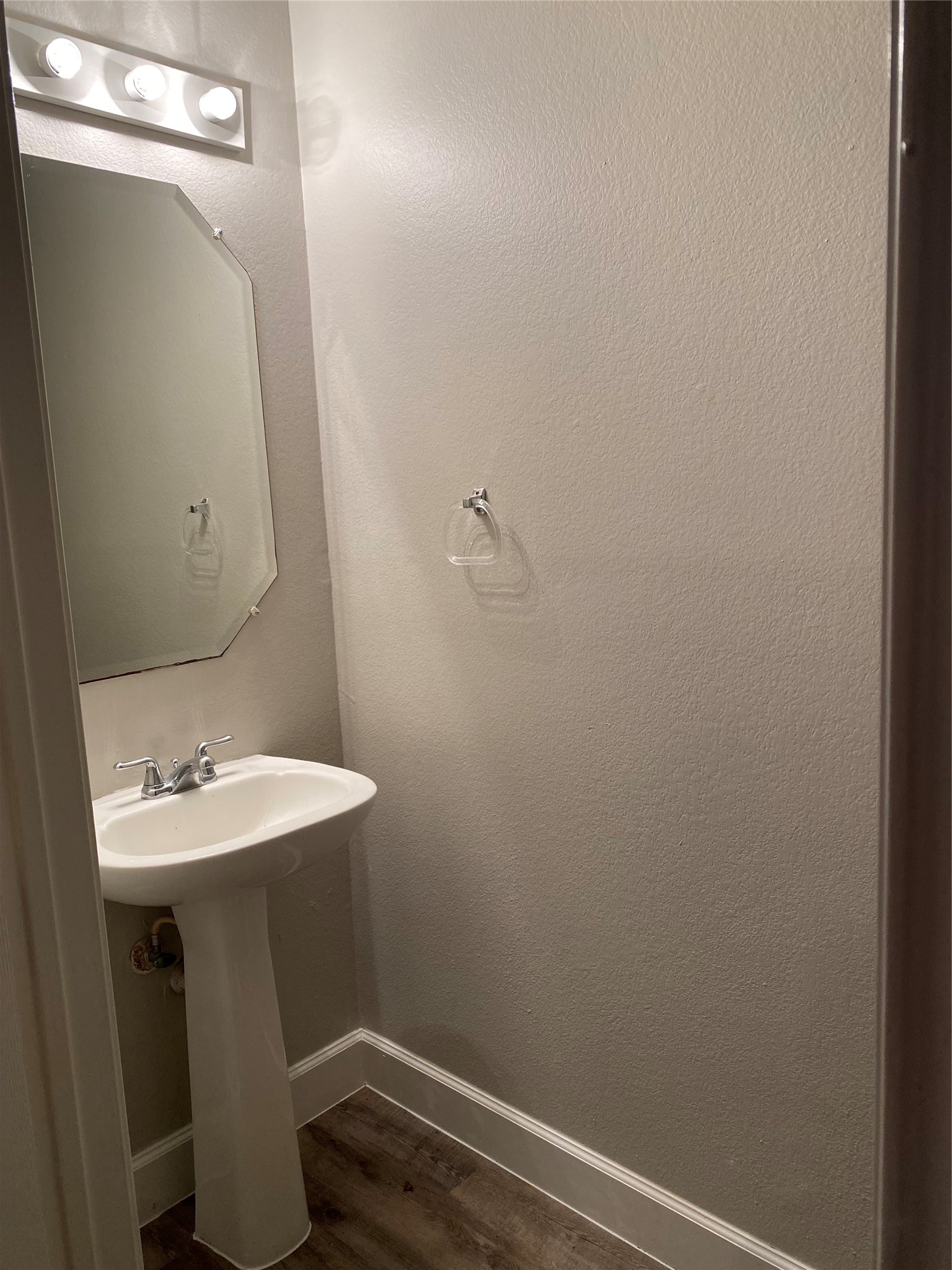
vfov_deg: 67.3
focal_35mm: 26
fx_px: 953
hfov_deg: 53.1
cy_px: 635
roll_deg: +3.1
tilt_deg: -8.2
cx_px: 476
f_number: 1.8
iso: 125
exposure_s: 1/120
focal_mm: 4.25
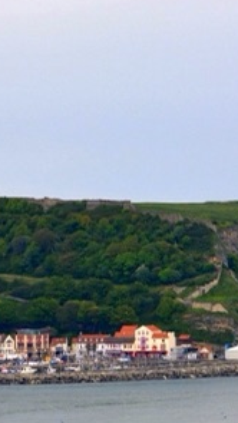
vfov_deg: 5.9
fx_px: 4105
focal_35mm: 366
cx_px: 27
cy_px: 326
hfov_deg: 3.3
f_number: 5.6
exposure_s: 1/500
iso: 200
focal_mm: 86
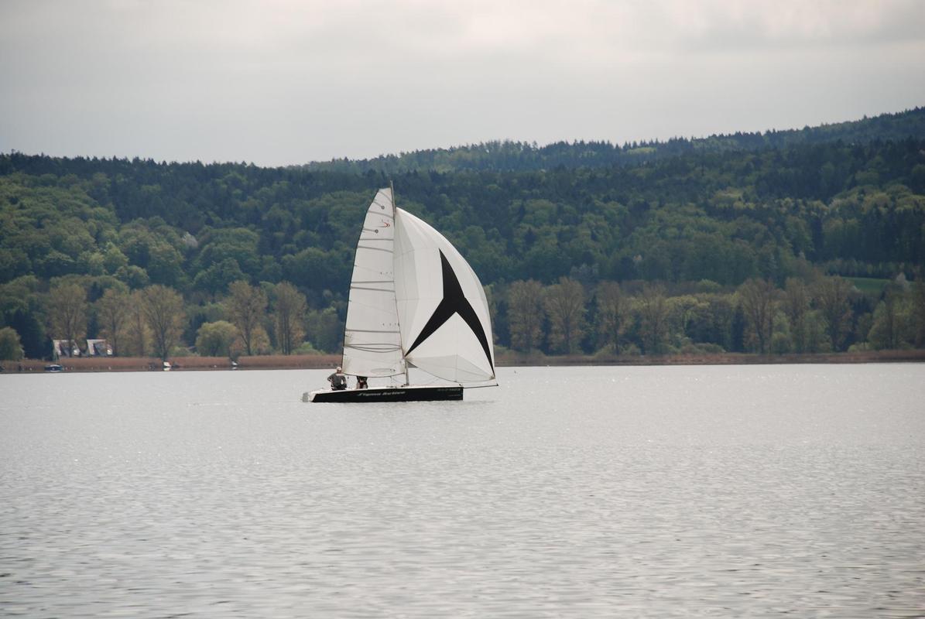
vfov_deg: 6.8
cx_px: 462
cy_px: 310
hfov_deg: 10.1
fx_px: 5209
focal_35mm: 202
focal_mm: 135
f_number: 5.6
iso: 100
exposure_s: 1/125
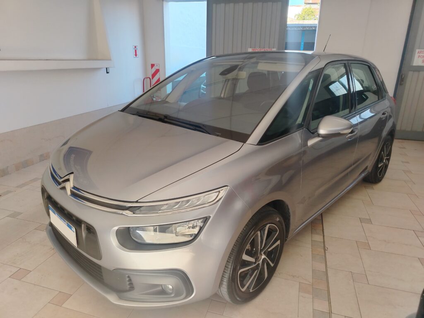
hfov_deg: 71.6
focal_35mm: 24
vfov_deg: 56.8
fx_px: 294
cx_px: 212
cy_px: 159
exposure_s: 1/100
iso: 278
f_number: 1.75
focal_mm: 5.25
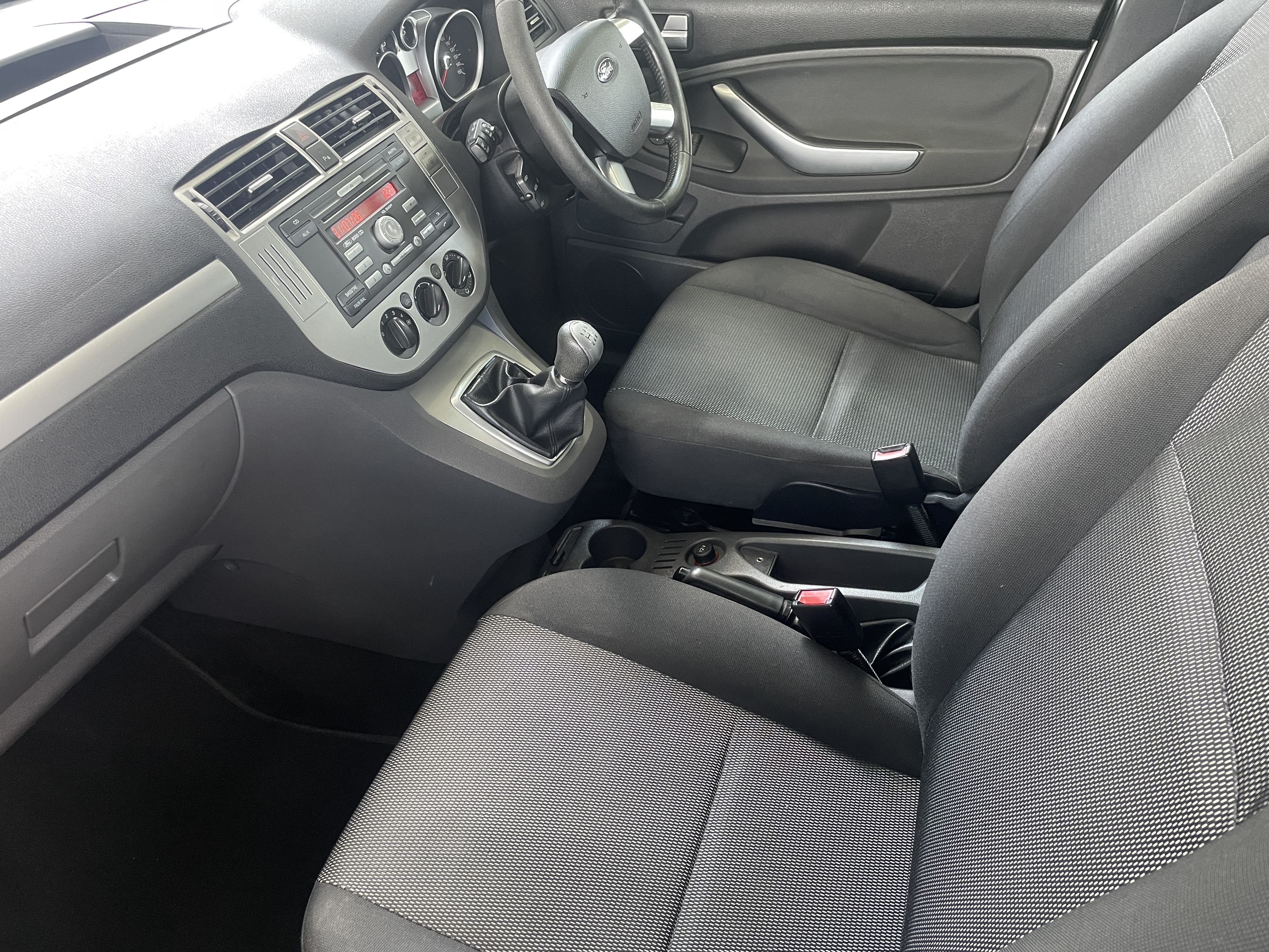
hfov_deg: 67.3
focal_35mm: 26
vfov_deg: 53.1
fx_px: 953
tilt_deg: -42.1
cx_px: 634
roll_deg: +2.4
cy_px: 476
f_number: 1.6
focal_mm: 4.2
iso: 320
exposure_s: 1/60
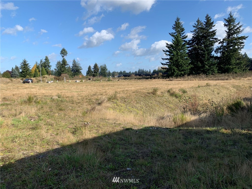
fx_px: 189
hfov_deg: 67.3
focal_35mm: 26
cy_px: 94
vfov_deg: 53.1
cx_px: 126
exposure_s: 1/1585
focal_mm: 4.25
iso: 25
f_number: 1.8
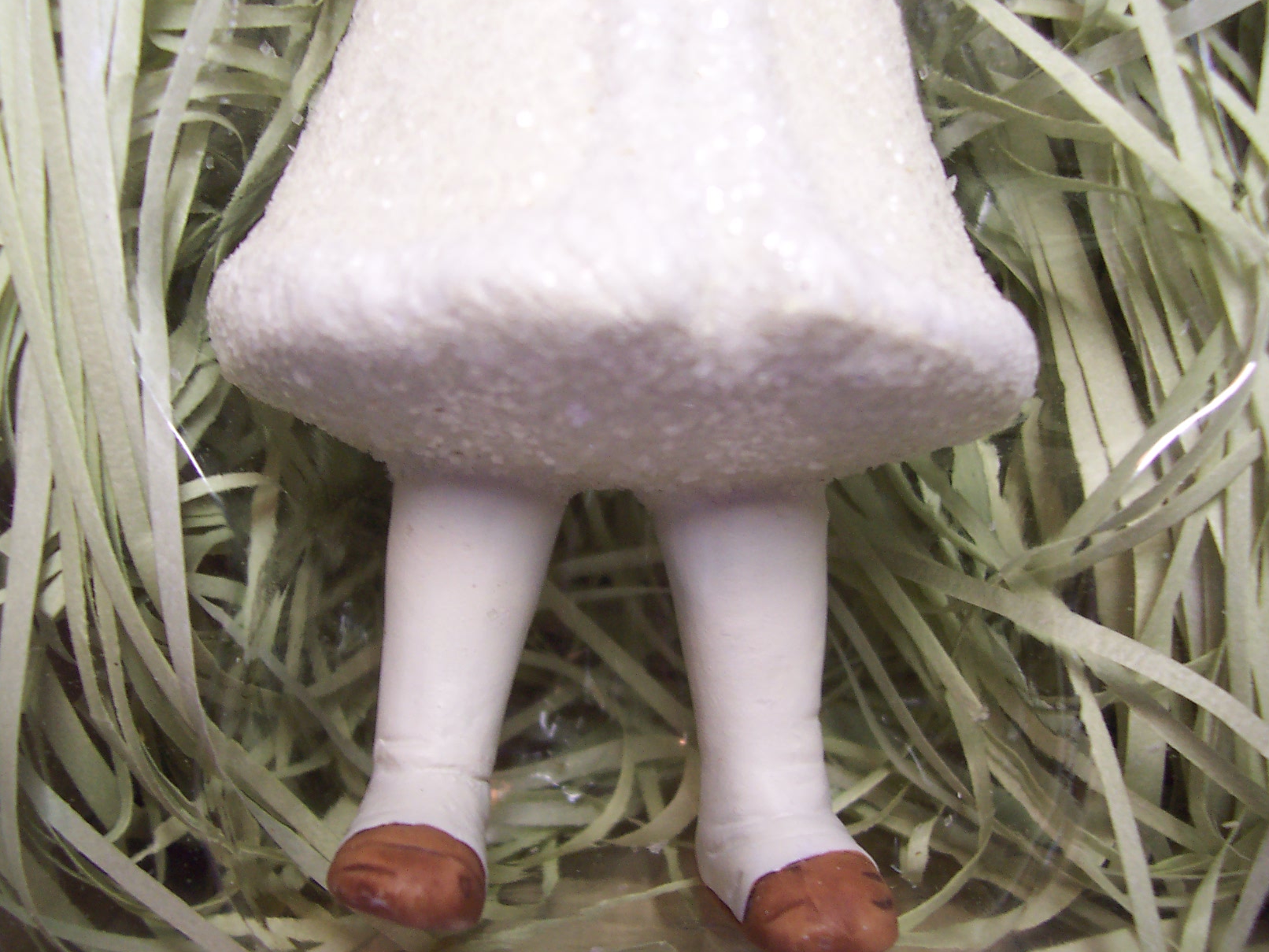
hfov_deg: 49.0
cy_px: 485
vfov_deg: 37.7
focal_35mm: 38
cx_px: 633
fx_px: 1393
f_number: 2.8
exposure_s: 1/30
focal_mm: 5.6
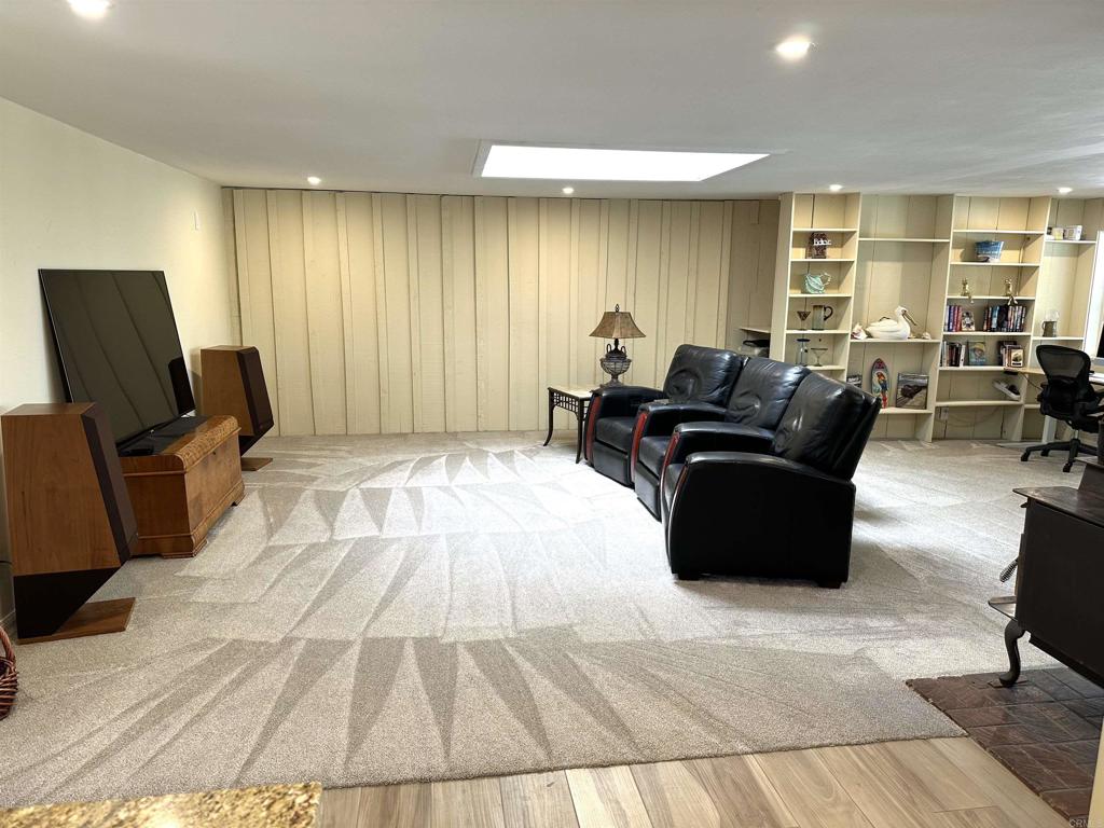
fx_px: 765
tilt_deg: -10.5
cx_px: 552
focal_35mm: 24
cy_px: 414
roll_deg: -0.5
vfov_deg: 56.8
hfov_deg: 71.6
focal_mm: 6.86
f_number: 1.78
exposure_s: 1/60
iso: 125
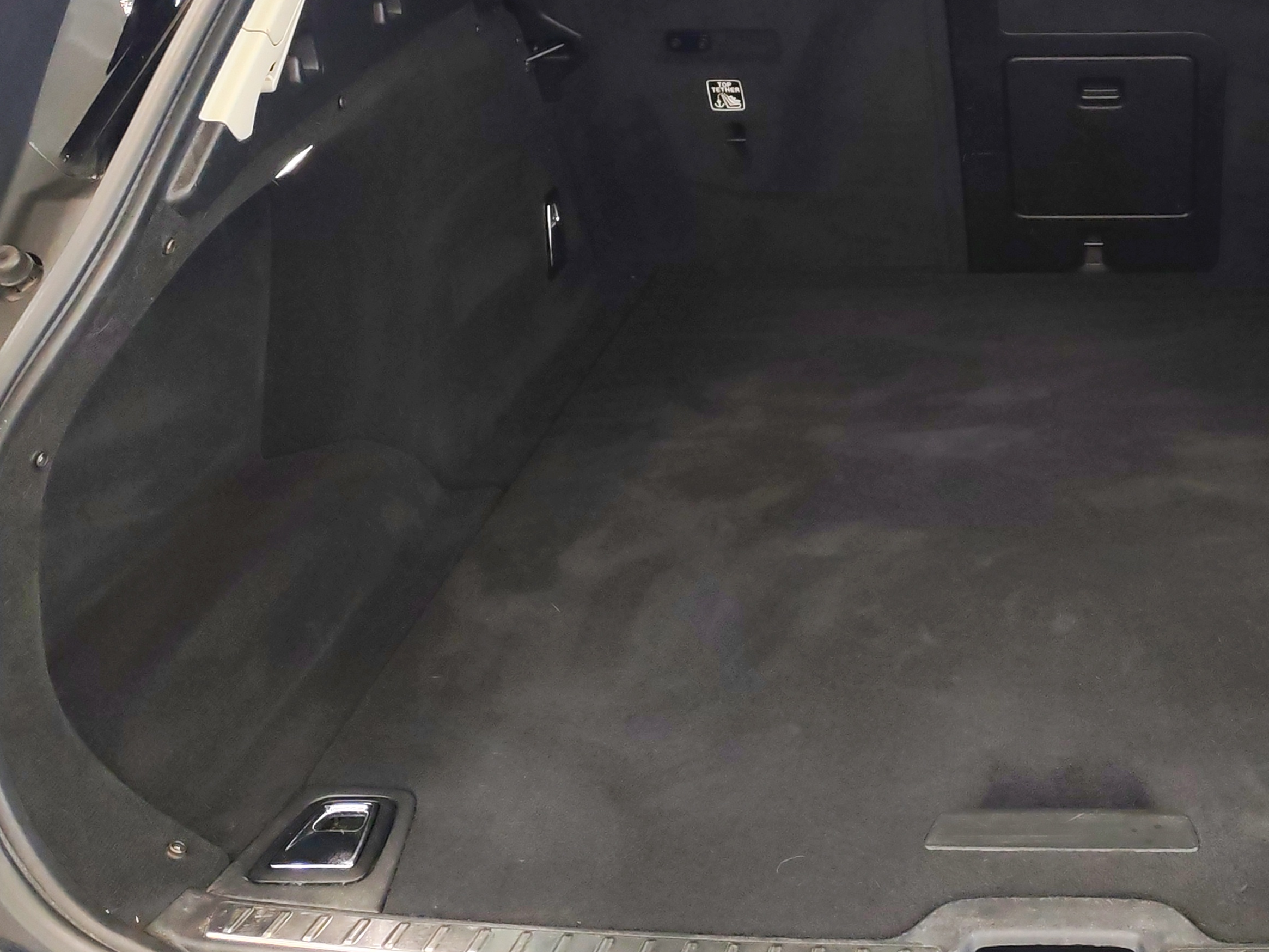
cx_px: 1077
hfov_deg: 32.0
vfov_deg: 25.0
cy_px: 280
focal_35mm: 58
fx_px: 2126
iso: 640
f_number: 1.9
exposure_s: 1/100
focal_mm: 6.12
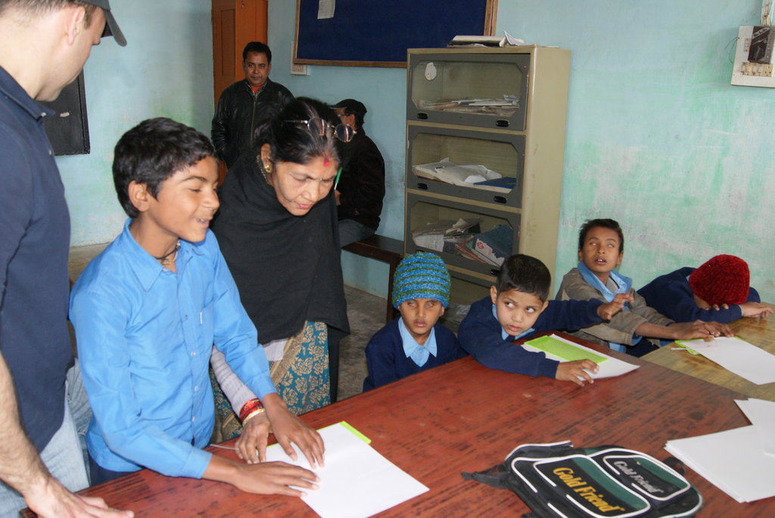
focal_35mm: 30
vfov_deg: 43.7
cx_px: 388
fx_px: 646
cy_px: 259
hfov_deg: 61.9
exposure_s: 1/60
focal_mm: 20
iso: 400
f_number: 5.6
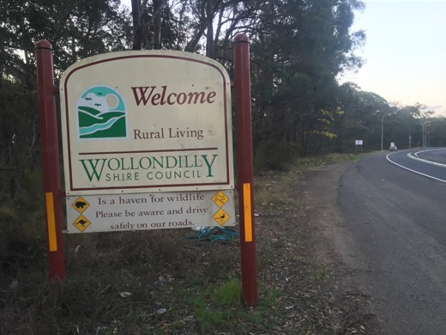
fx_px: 374
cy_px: 168
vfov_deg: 48.2
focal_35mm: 29
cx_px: 223
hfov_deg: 61.7
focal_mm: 4.15
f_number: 2.2
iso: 100
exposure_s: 1/30
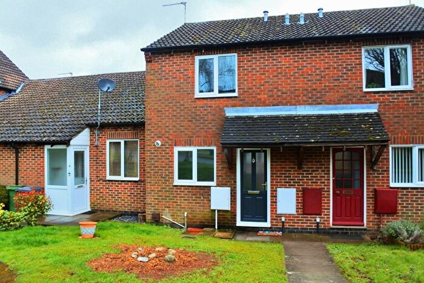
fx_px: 318
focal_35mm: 27
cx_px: 212
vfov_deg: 47.9
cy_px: 142
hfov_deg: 67.4
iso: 200
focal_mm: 10
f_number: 3.5
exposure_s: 1/800
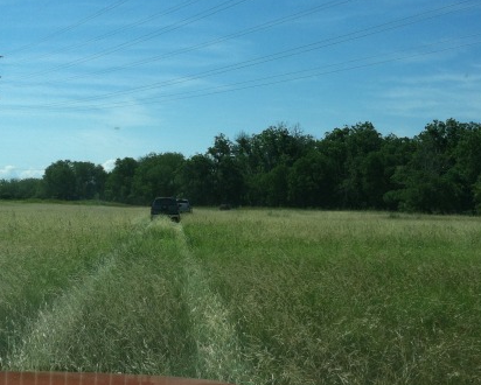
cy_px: 154
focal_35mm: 53
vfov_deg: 28.6
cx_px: 236
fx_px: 755
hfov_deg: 35.3
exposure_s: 1/1250
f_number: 2.8
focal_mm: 3.85
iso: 80
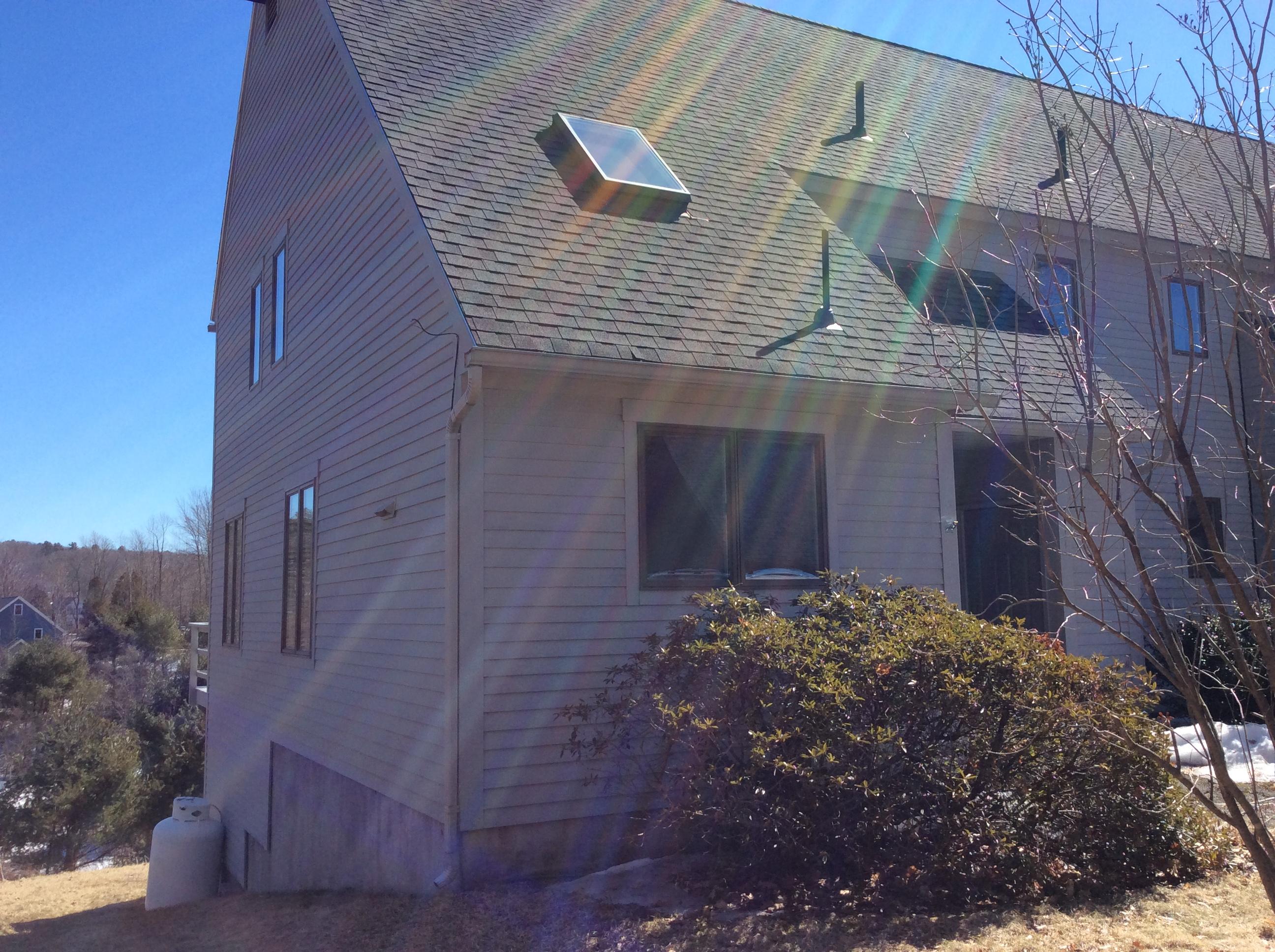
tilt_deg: +4.3
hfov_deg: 56.9
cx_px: 638
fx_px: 1177
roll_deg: +1.0
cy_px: 476
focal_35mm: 32
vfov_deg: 44.1
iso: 32
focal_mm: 3.3
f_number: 2.4
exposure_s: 1/1121
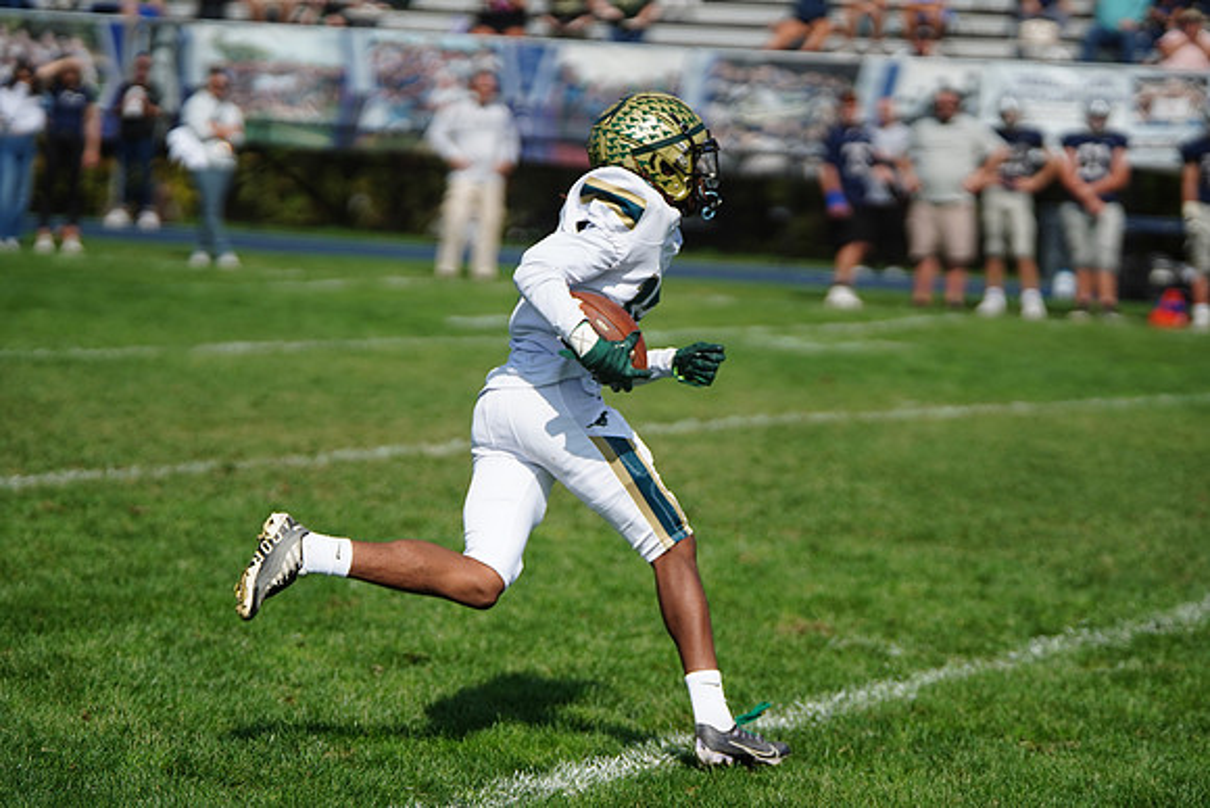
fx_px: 7026
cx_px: 605
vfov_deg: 6.6
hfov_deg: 9.8
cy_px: 404
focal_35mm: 209
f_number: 2.8
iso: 400
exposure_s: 1/8000
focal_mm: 209
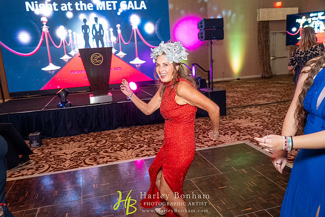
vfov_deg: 45.0
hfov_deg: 63.6
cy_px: 108
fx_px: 262
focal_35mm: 29
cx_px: 162
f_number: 4
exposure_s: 1/60
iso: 3200
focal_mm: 29
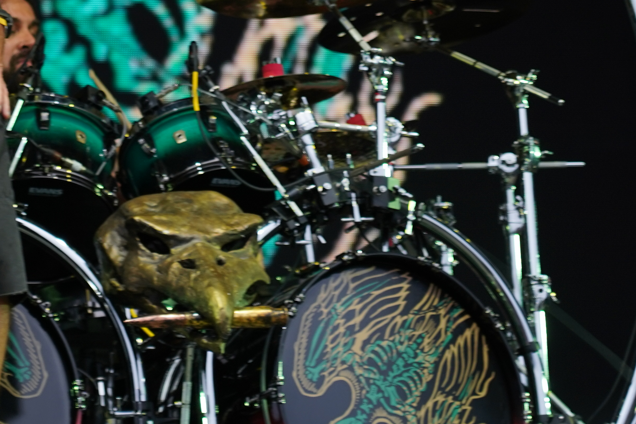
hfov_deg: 7.9
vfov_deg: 5.3
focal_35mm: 260
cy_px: -63
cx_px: 134
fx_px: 4593
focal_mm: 105
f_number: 4
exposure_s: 1/125
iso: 250
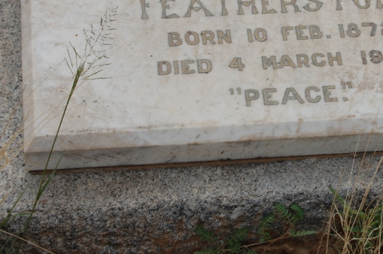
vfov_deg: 8.7
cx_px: 335
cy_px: 16
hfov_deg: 13.1
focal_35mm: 156
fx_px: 1657
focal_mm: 55
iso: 200
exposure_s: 1/400
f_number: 10
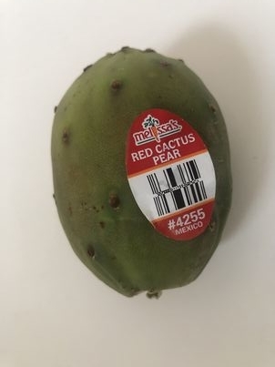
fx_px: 297
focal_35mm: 28
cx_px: 138
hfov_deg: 49.7
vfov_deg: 63.5
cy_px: 184
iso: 64
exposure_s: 1/15
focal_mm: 4
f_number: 1.8
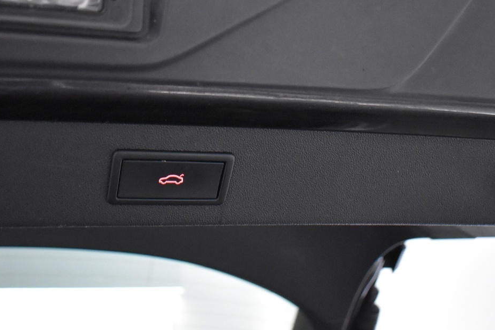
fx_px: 646
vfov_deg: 28.1
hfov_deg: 41.9
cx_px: 228
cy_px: 68
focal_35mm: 47
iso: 3200
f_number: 3.5
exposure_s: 1/60
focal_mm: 18
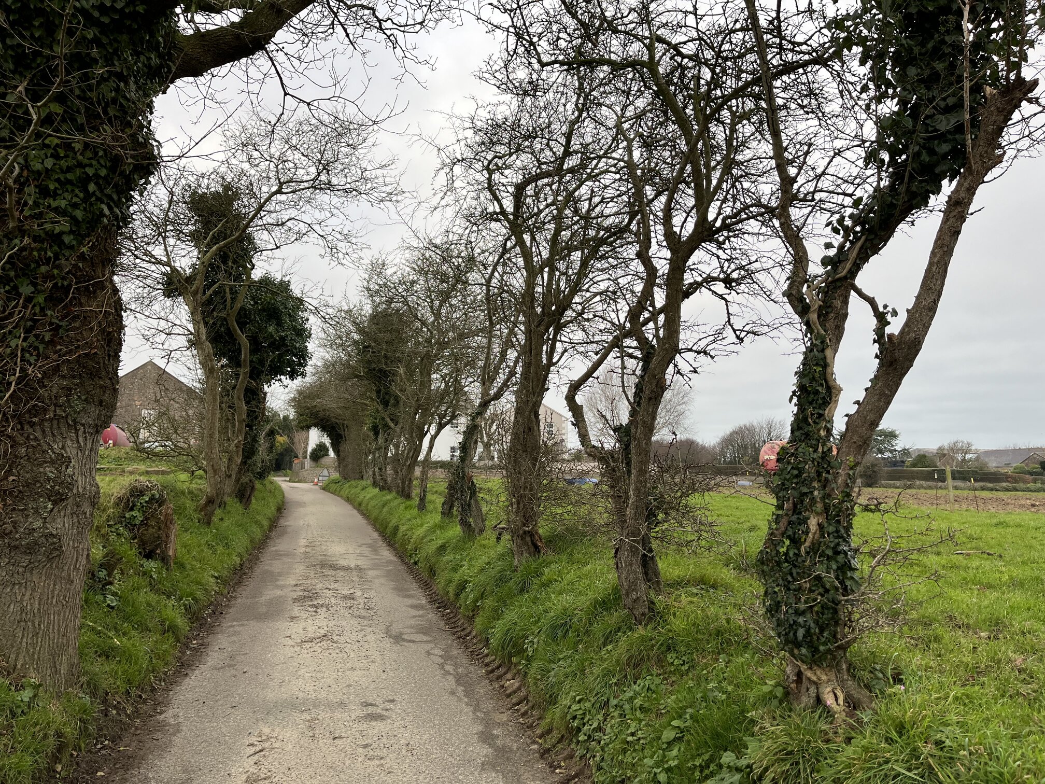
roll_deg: +0.3
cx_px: 522
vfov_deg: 53.1
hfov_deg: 67.3
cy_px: 392
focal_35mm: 26
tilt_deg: +7.3
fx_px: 785
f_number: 1.6
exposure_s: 1/515
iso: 50
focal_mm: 5.1
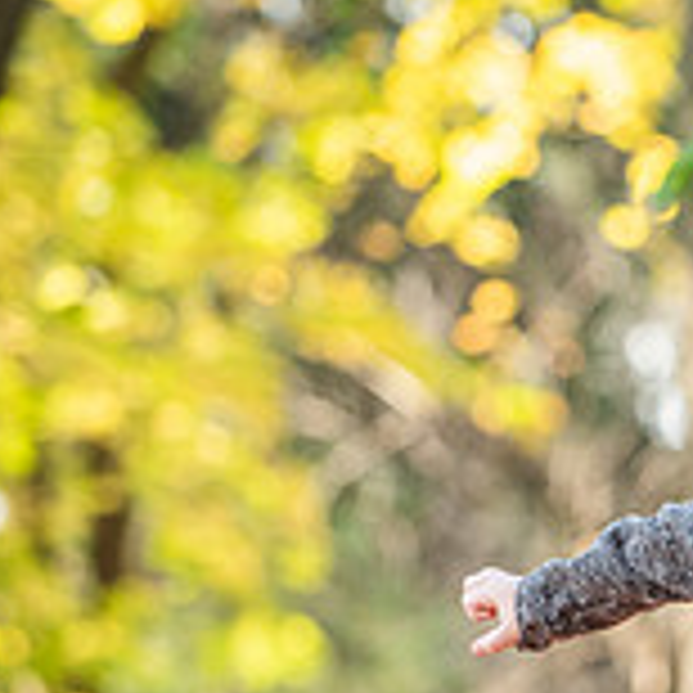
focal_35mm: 520
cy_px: 694
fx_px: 11778
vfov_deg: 3.4
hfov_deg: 3.4
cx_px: 1084
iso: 800
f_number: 3.5
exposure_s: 1/500
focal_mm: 160
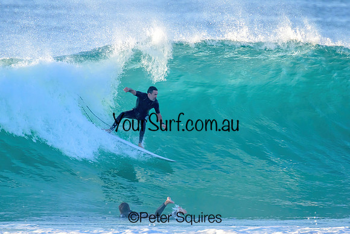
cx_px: 171
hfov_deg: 2.2
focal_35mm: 931
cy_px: 103
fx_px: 9057
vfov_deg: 1.5
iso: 2500
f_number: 11
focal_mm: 800
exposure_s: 1/1600
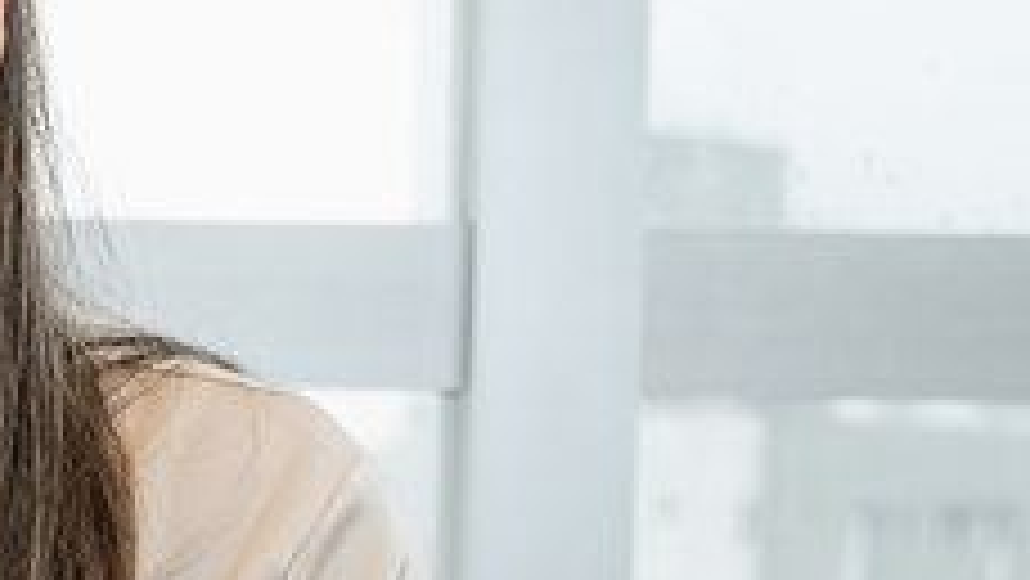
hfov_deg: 12.1
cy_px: 1124
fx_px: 4719
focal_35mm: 173
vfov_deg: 6.8
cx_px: -301
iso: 1600
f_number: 3.5
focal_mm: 31.5
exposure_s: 1/200
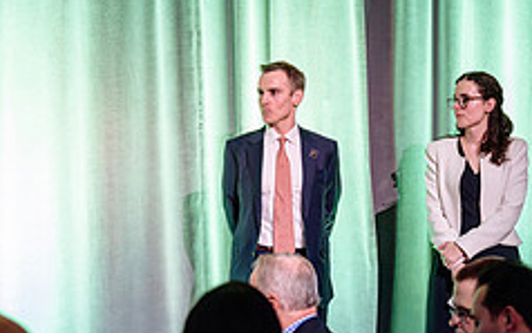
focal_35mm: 179
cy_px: 207
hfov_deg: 11.7
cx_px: 181
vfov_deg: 7.3
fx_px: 2596
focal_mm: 72
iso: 3200
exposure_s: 1/200
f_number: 2.8
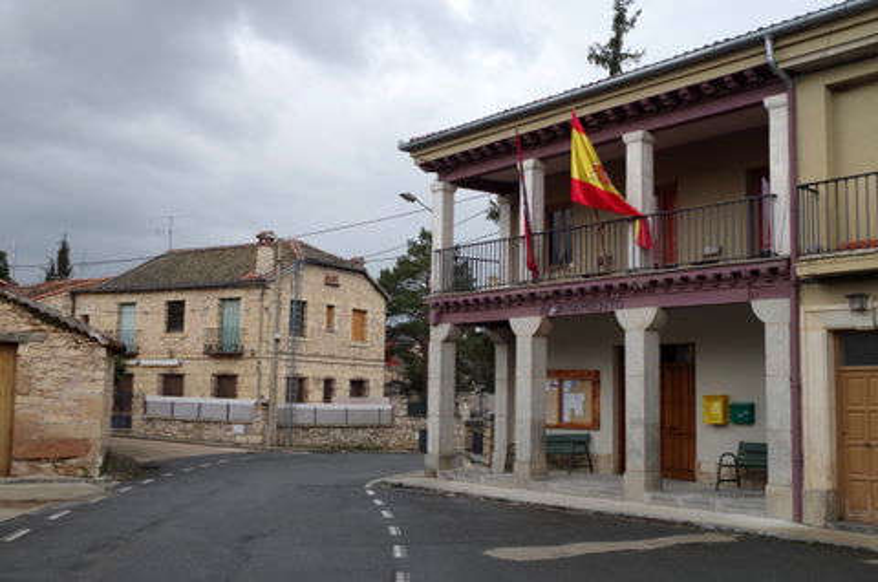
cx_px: 439
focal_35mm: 39
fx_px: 949
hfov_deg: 49.6
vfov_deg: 34.1
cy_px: 291
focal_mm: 26.25
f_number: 8
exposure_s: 1/800
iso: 800
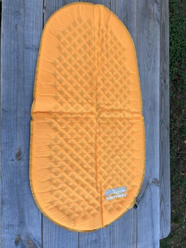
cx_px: 93
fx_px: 186
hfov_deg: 53.1
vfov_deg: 67.3
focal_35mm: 26
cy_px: 124
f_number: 1.6
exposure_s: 1/141
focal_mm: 5.1
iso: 32
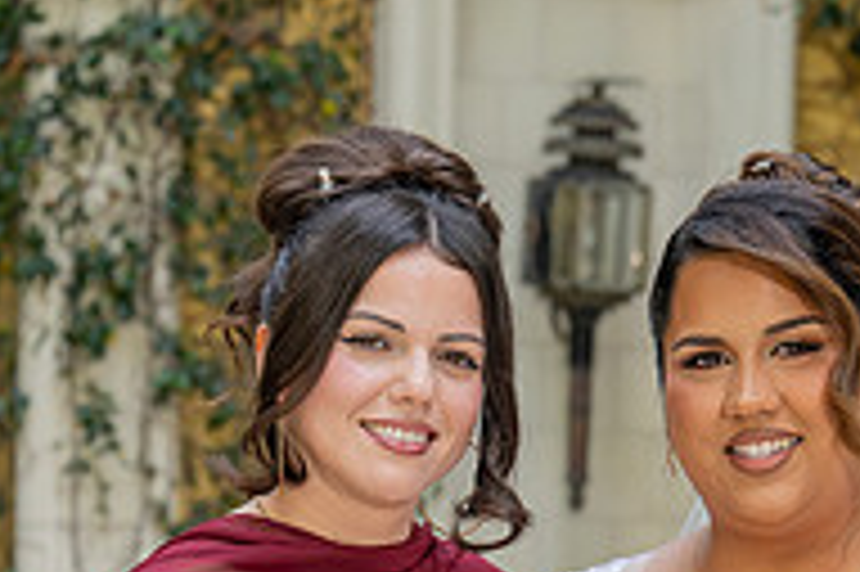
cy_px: 915
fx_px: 5800
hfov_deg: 8.4
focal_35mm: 243
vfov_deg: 5.6
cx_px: 790
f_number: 4
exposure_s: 1/200
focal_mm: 70
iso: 200
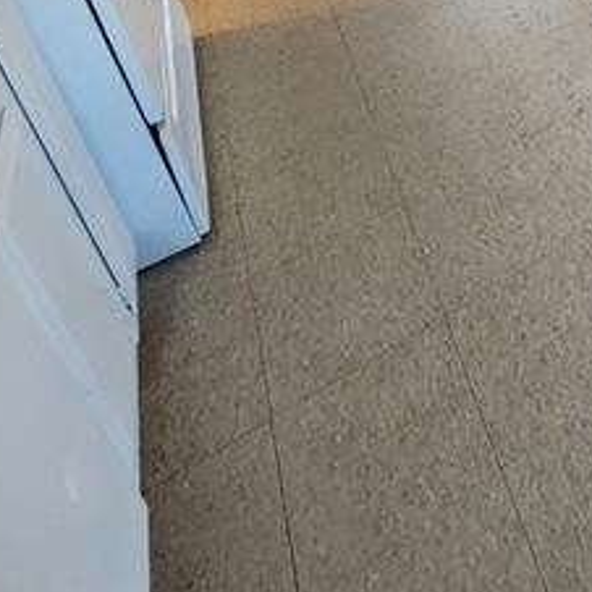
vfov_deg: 30.7
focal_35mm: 39
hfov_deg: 34.2
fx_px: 755
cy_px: -225
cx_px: 715
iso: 400
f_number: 2.2
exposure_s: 1/60
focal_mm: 2.2
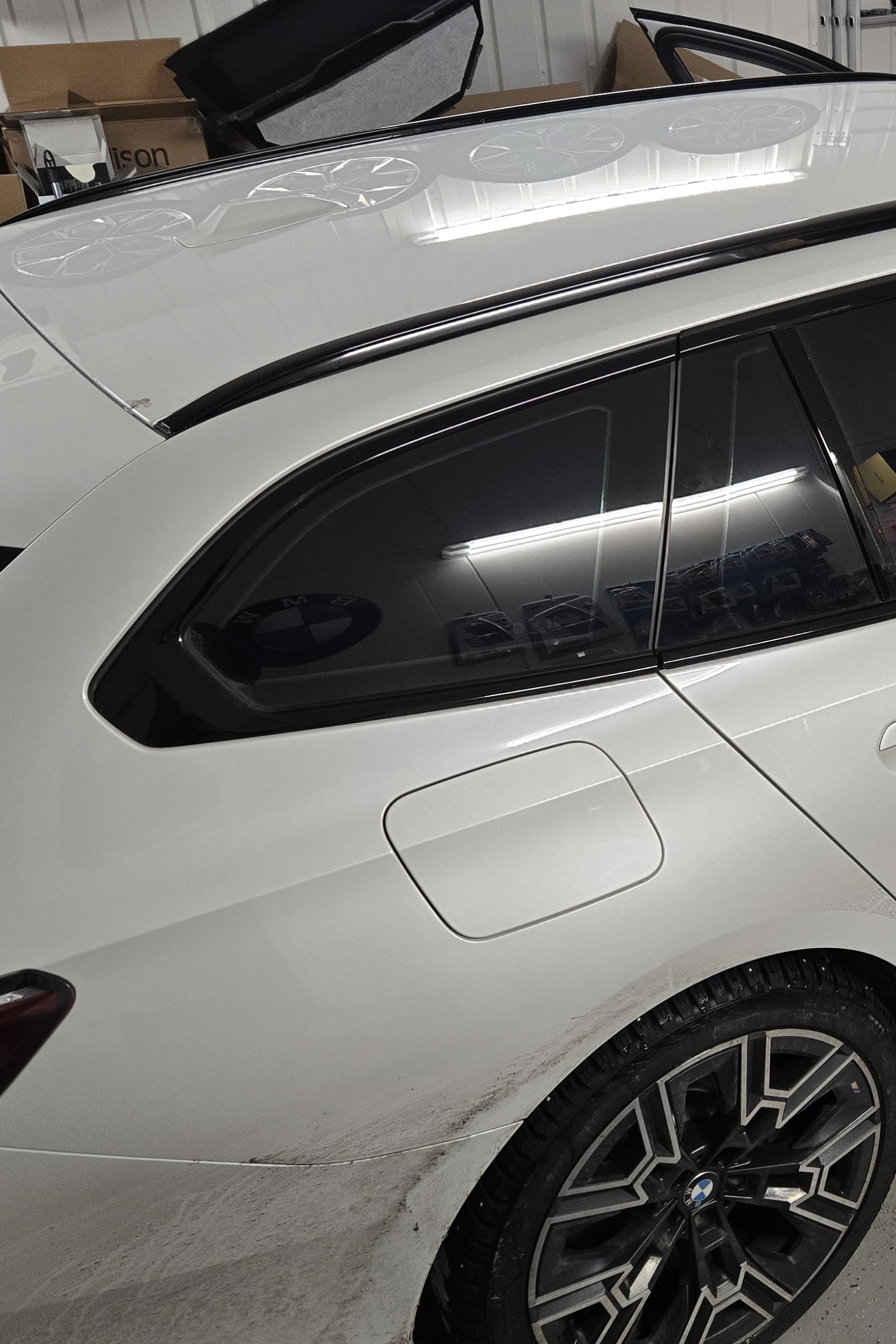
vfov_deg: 48.4
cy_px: 635
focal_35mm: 40
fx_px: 1493
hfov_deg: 31.6
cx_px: 826
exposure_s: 1/100
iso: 250
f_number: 1.8
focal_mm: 5.4
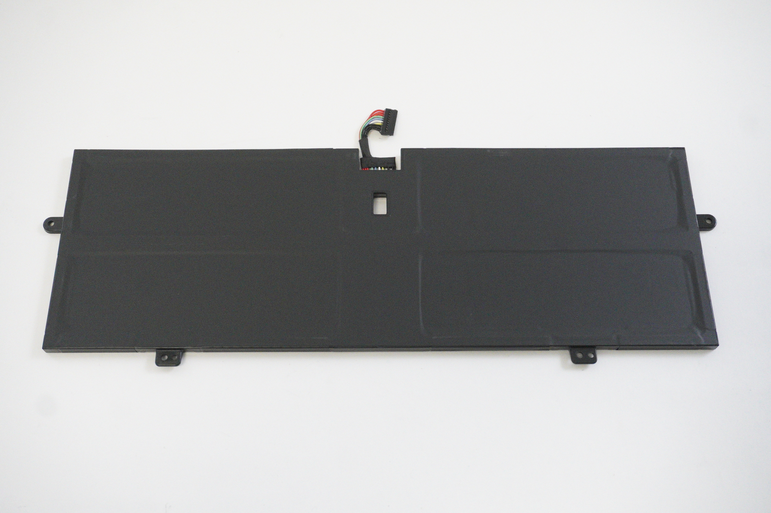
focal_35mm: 39
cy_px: 256
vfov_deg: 34.1
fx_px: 834
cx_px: 386
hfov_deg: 49.6
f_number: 5.6
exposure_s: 1/250
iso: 6400
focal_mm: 26
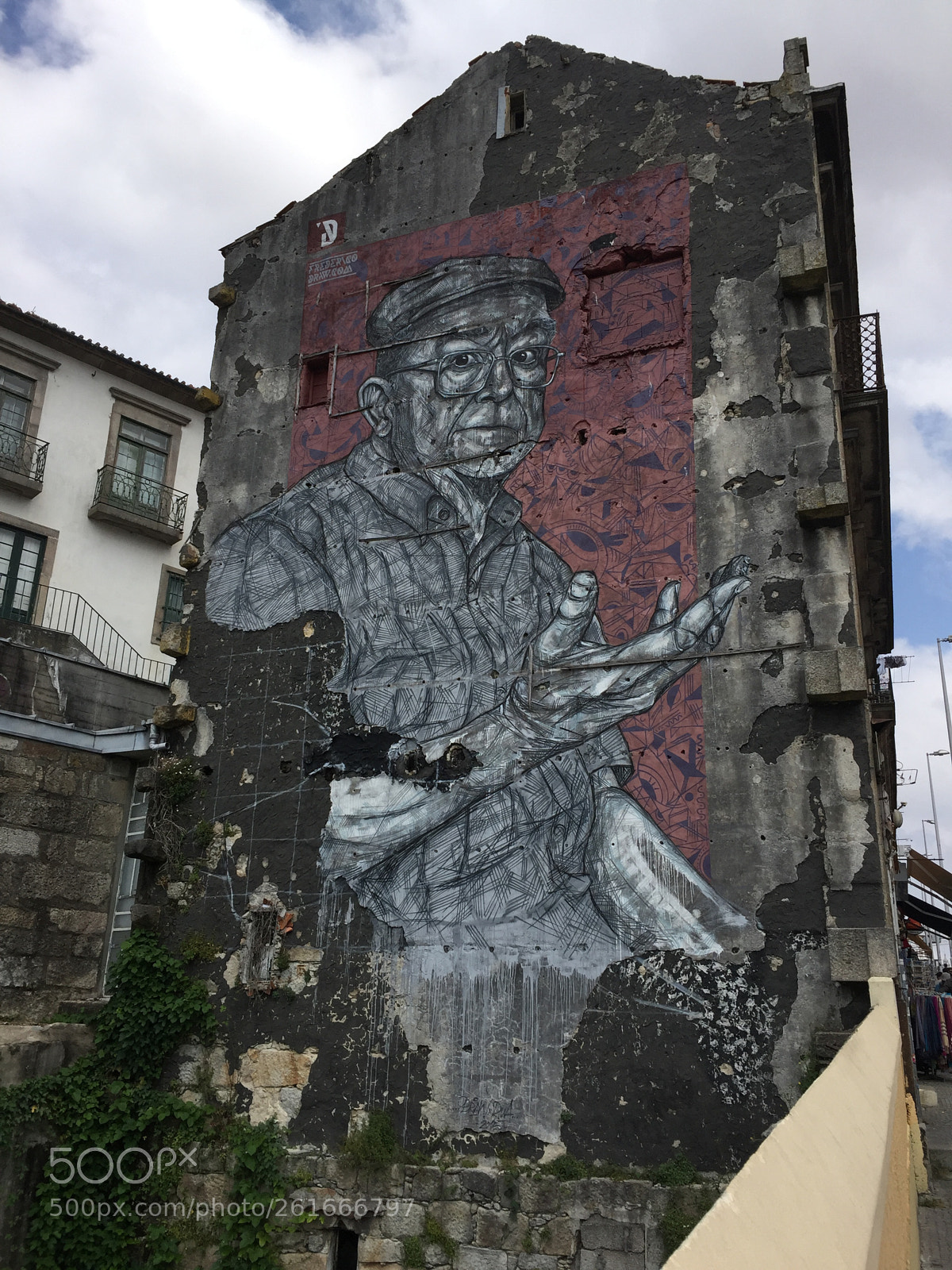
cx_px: 476
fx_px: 1063
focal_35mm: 29
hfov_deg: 48.2
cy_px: 635
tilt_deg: +21.8
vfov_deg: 61.7
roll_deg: -1.4
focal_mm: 4.15
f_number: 2.2
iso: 32
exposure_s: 1/2198
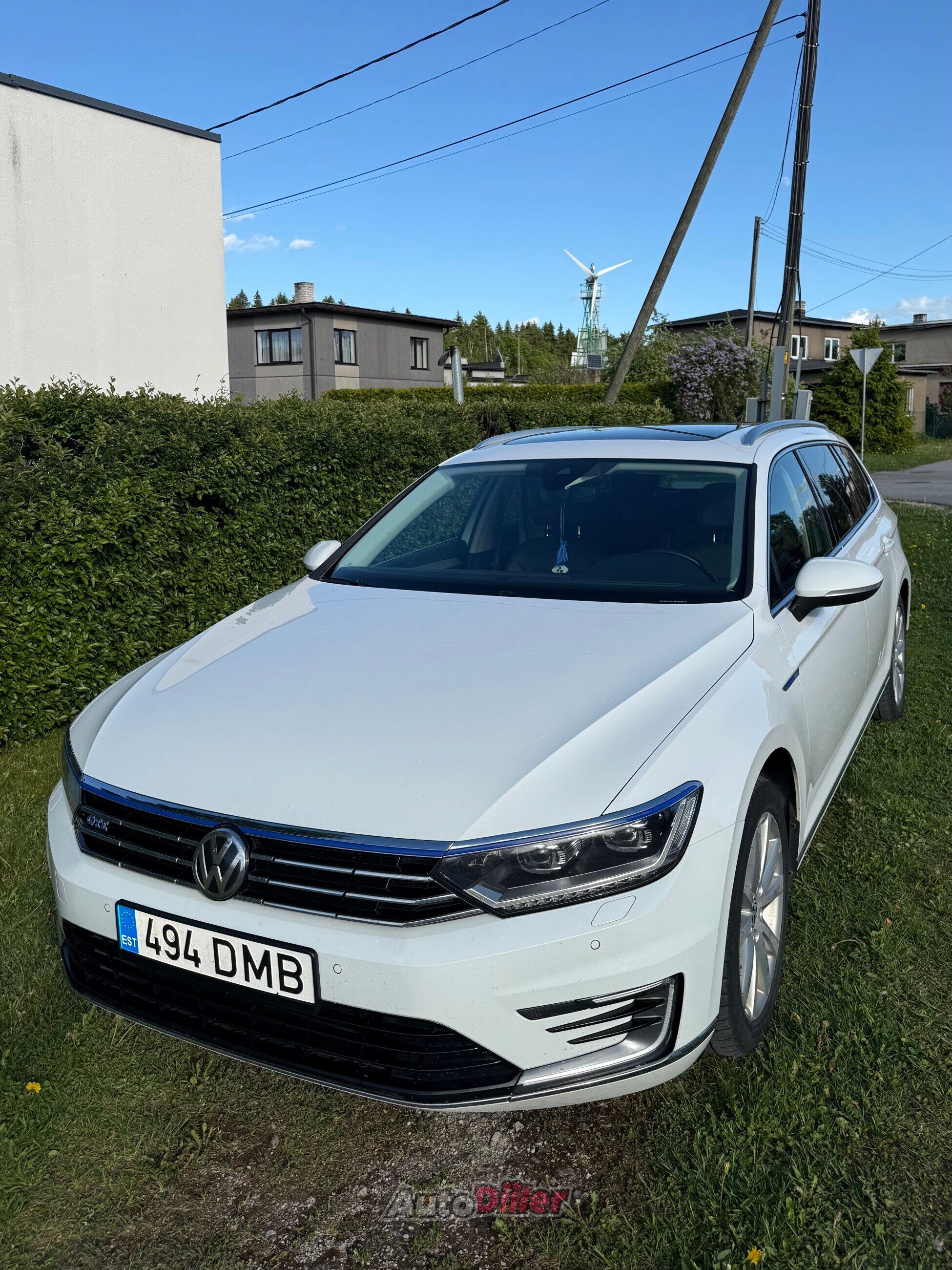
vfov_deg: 71.6
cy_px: 635
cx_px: 476
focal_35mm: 24
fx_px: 880
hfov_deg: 56.8
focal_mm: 6.76
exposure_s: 1/4975
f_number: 1.78
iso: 80
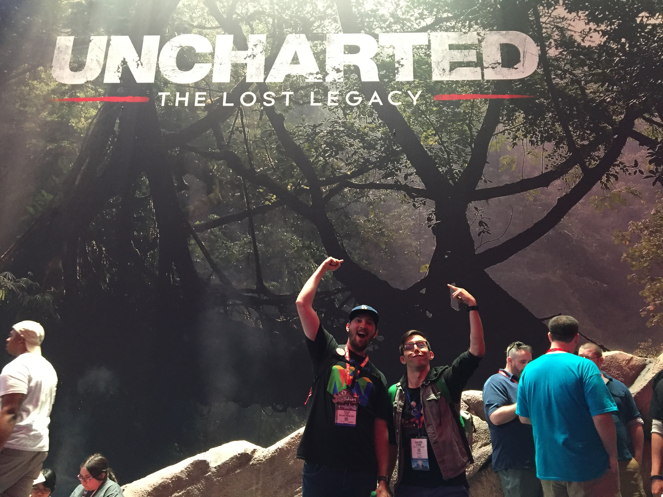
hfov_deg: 61.7
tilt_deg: +17.8
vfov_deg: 48.2
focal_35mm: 29
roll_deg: -1.4
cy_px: 248
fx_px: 555
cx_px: 332
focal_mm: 4.15
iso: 200
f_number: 2.2
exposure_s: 1/30
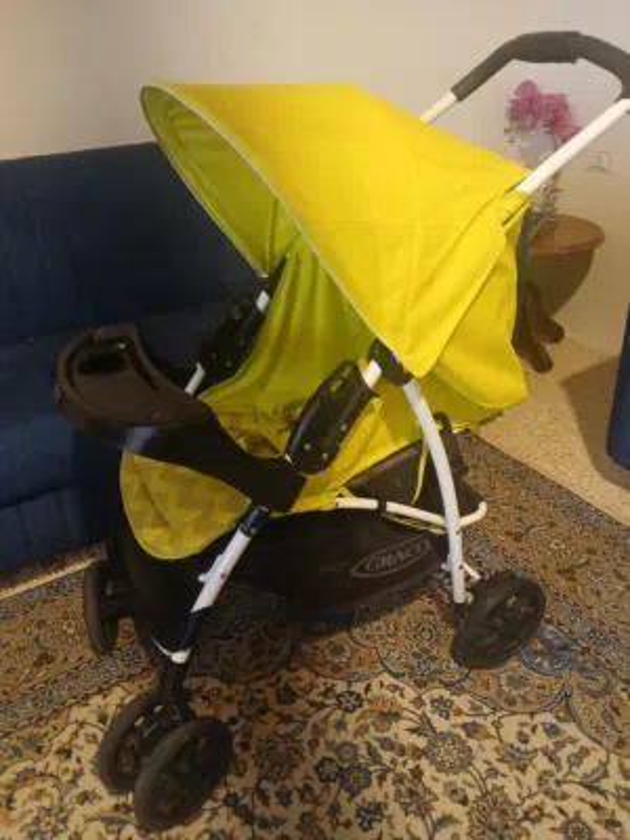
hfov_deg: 53.1
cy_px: 420
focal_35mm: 26
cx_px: 315
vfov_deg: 67.3
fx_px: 631
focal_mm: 3.98
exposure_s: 1/25
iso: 400
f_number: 1.8
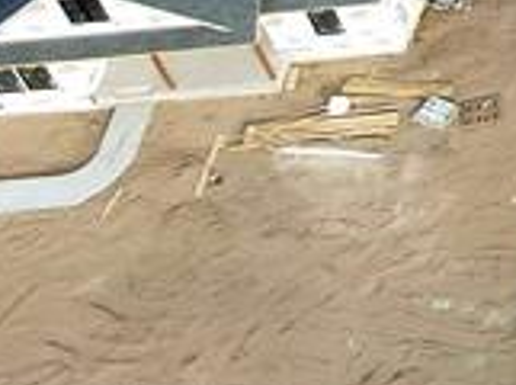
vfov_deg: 8.9
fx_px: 2276
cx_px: 1577
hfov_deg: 9.7
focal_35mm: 153
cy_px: -491
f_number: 2.8
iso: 100
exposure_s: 1/182
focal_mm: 4.5
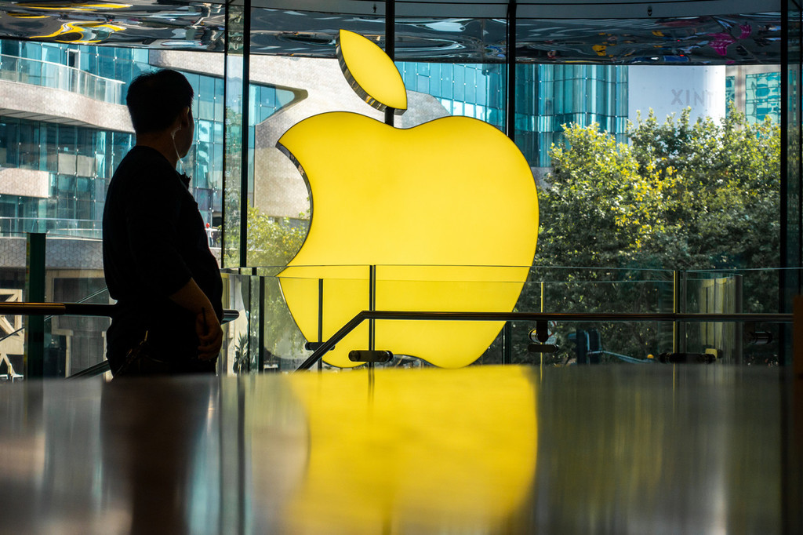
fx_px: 1539
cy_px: 268
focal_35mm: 69
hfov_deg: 29.3
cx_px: 402
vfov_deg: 19.7
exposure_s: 1/640
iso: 160
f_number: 4
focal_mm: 25.26
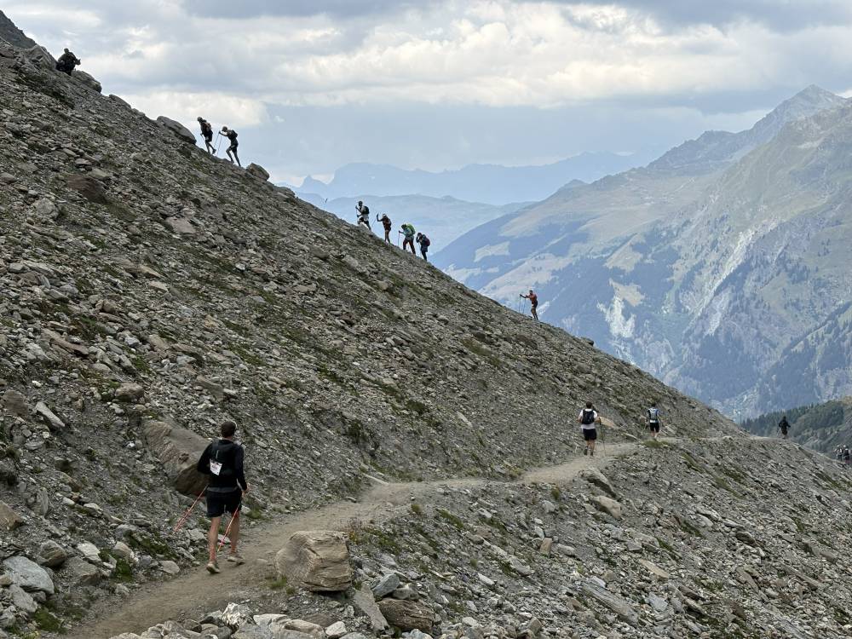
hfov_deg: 36.8
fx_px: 1280
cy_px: 320
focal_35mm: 52
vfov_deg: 28.0
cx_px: 426
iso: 40
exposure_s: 1/1364
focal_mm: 5.96
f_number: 1.6
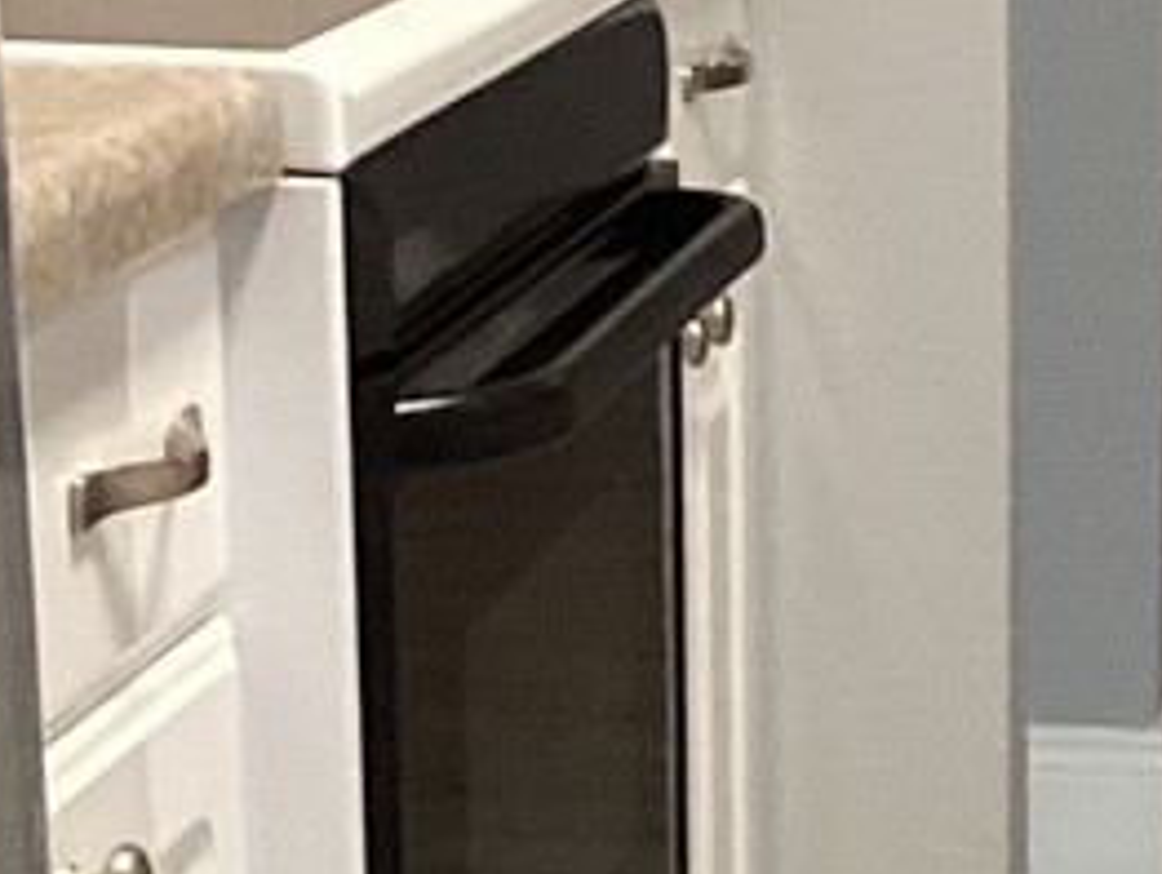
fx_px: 6350
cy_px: 1202
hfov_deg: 10.1
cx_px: 1708
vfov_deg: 7.8
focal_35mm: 189
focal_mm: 3.3
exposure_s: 1/60
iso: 250
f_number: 2.4
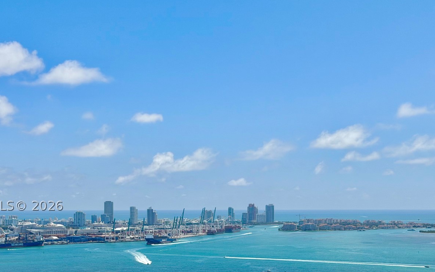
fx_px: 818
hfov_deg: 29.7
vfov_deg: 18.7
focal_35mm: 69
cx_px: 176
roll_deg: +0.7
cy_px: 206
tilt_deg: -1.3
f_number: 1.78
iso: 64
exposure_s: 1/9901
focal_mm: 6.76
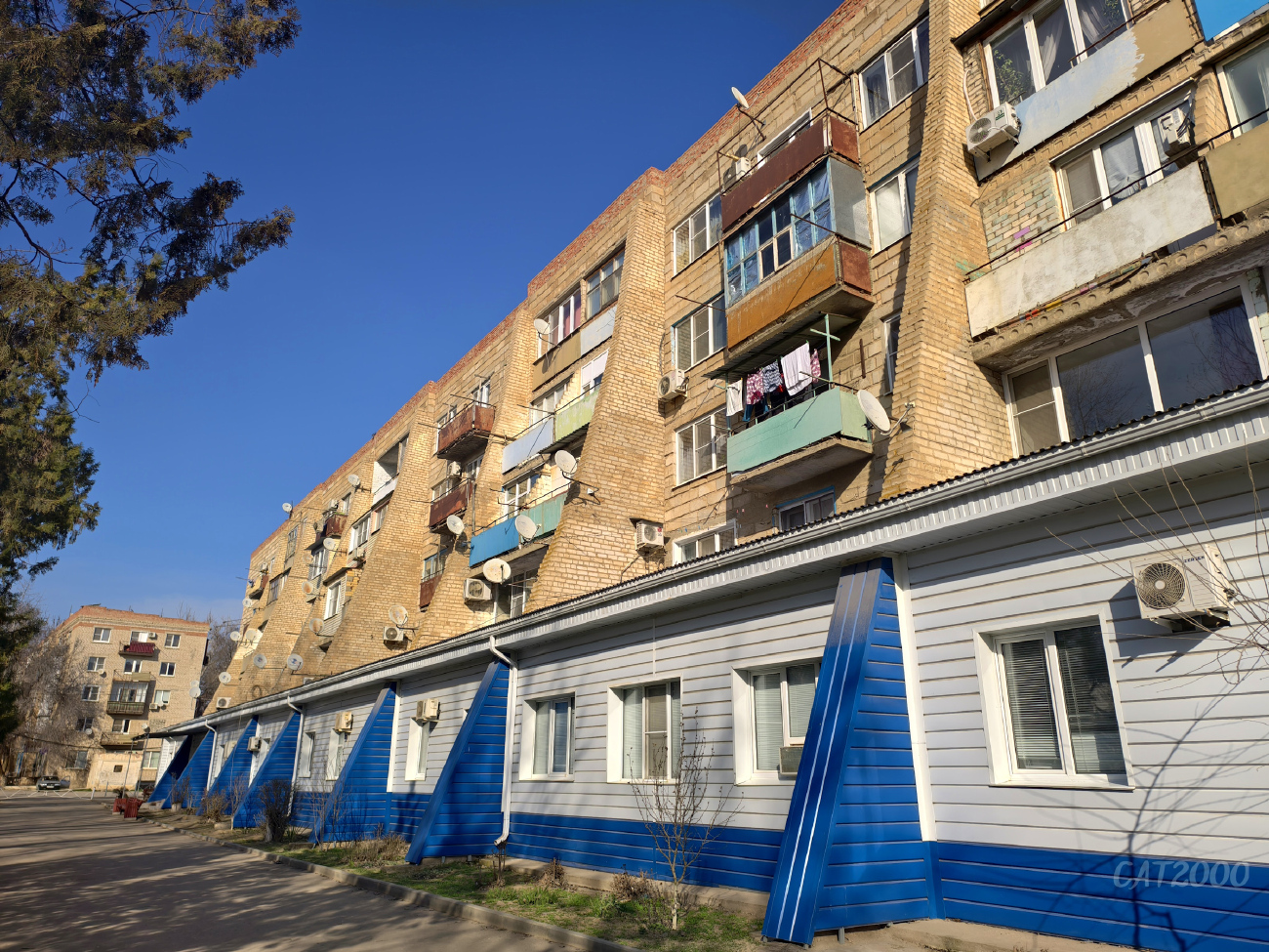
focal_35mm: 23
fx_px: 843
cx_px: 634
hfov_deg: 73.9
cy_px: 476
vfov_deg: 58.9
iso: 72
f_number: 1.57
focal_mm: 6.54
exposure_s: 1/3367
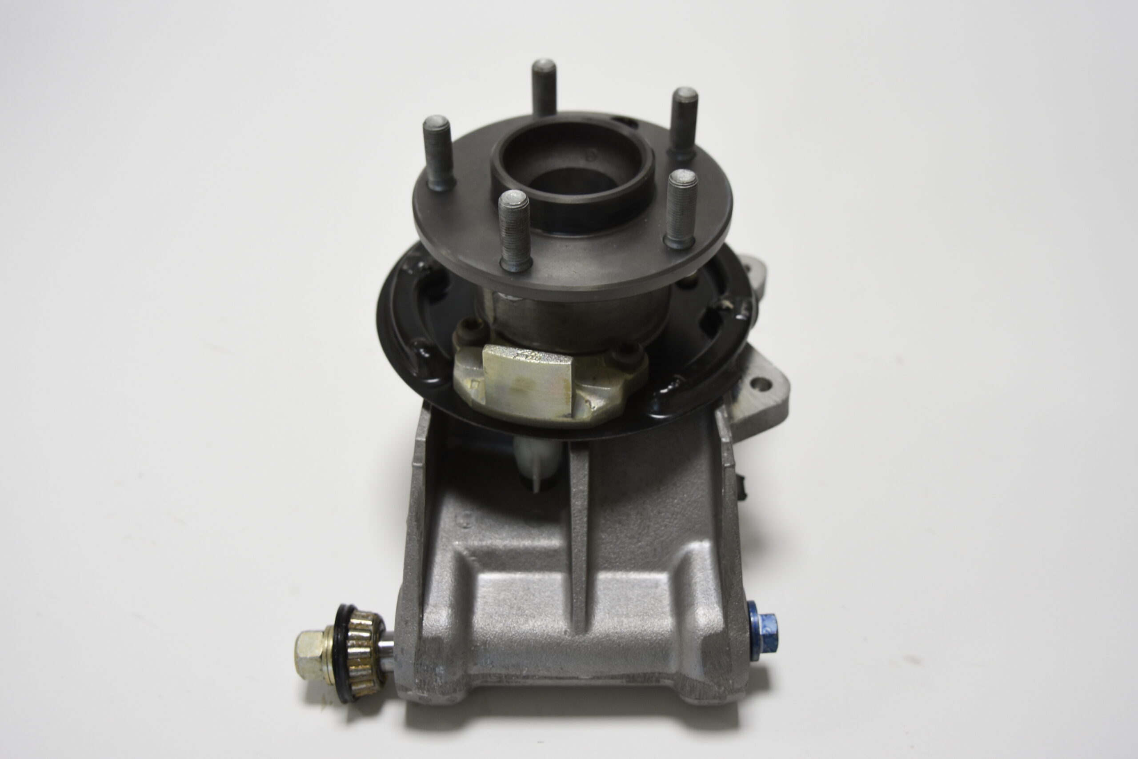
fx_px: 1138
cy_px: 380
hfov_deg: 53.1
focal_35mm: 36
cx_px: 569
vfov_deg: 36.9
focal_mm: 24
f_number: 2.8
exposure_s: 1/100
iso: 320
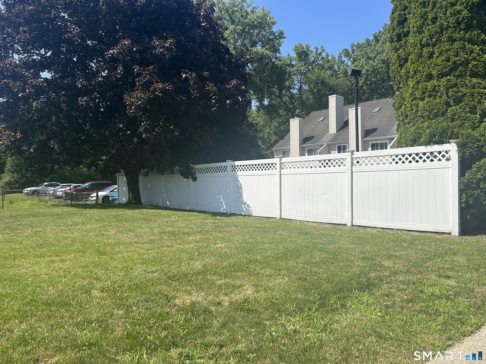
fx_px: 365
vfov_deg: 53.1
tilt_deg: +0.5
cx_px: 243
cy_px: 182
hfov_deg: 67.3
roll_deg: +0.5
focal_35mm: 26
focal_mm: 5.7
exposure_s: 1/3968
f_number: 1.5
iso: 50
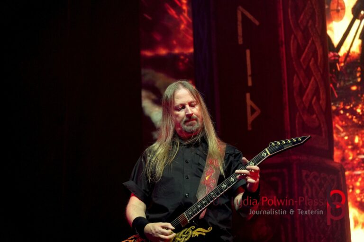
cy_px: 121
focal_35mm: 141
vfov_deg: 9.7
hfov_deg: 14.6
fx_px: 1426
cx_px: 182
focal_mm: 94
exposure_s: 1/160
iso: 2000
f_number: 5.6
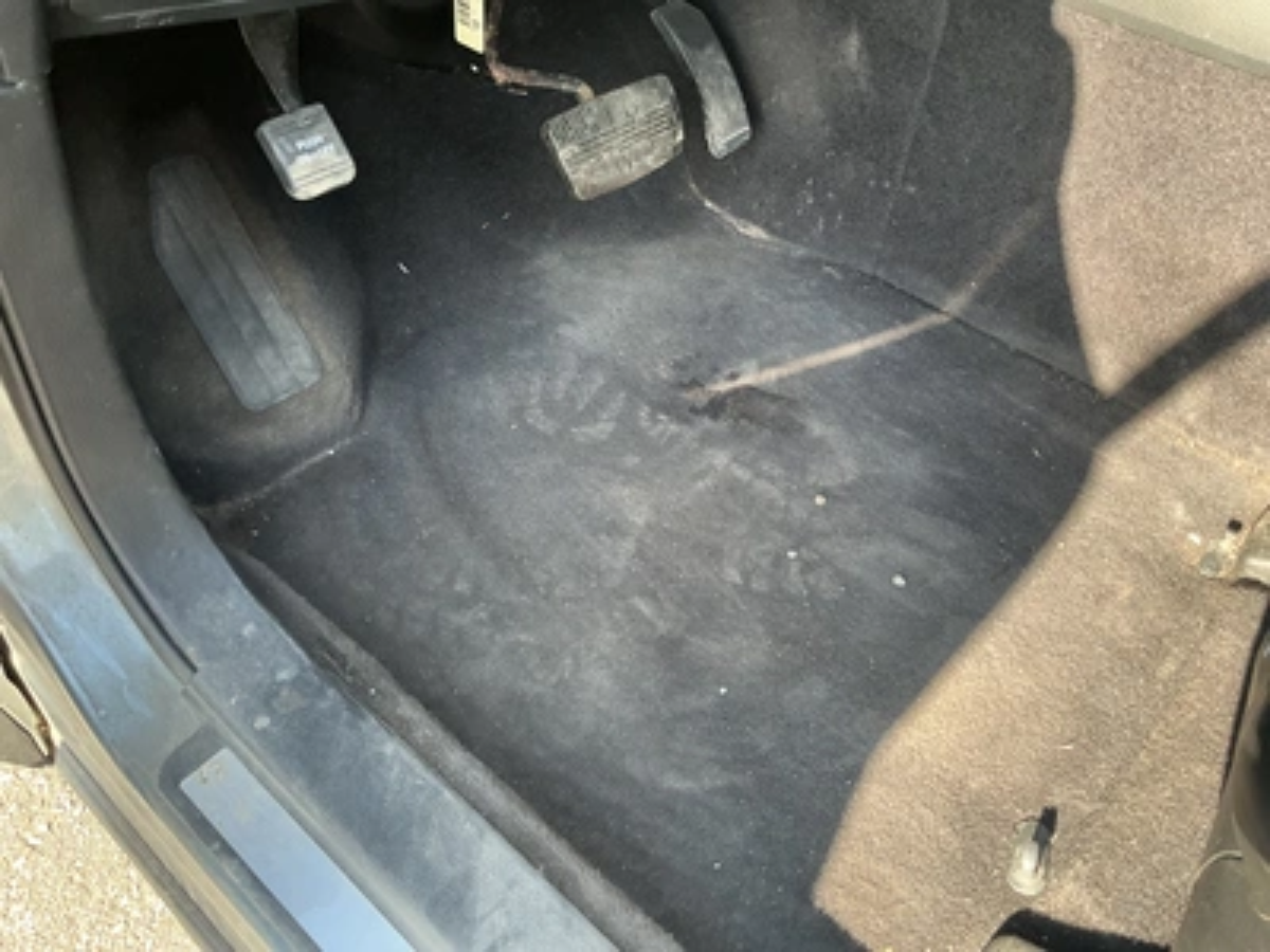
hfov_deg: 63.4
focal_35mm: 28
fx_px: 1027
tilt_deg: -46.1
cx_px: 635
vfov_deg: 49.7
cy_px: 476
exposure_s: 1/122
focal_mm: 3
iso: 50
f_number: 1.8
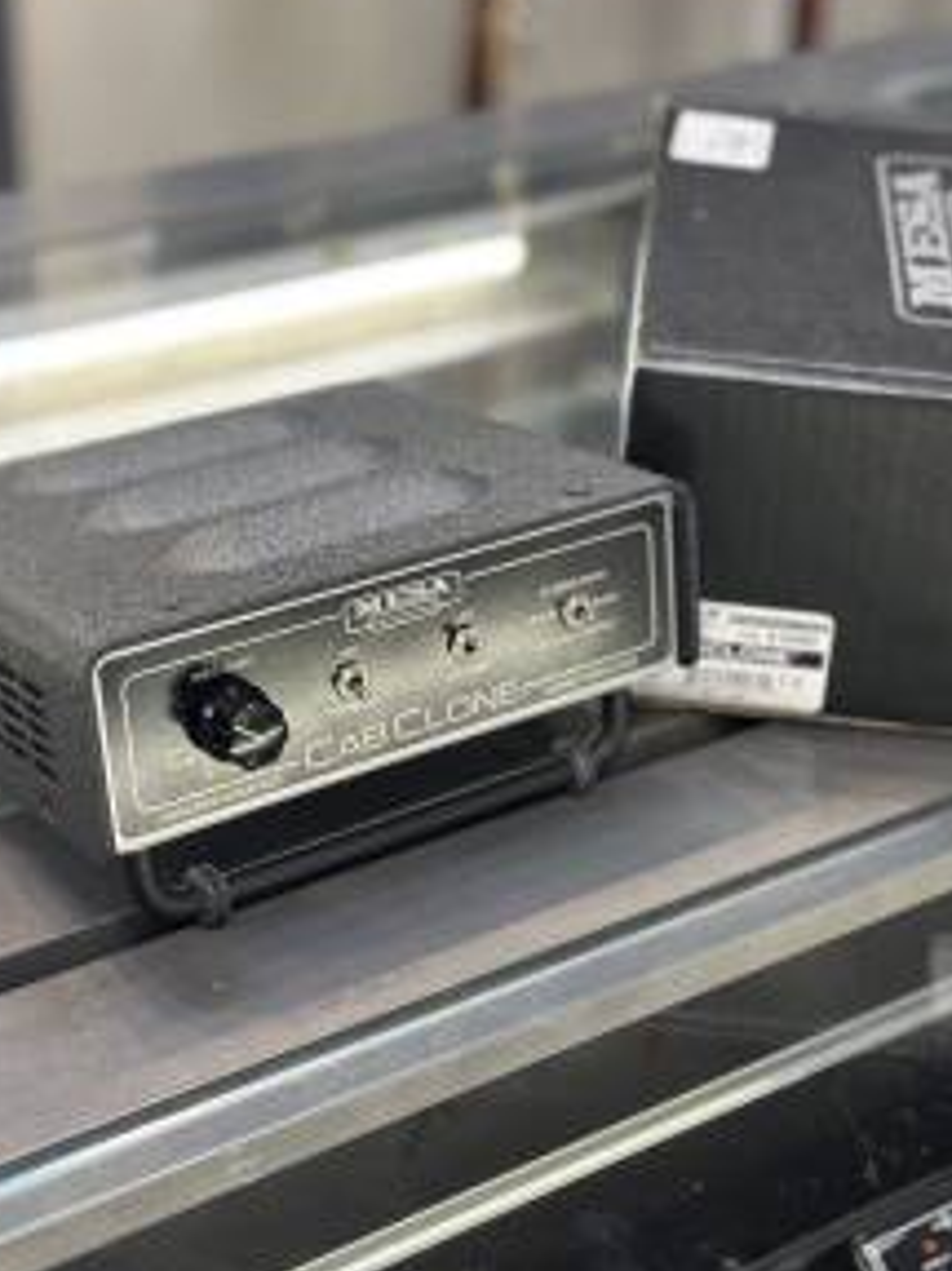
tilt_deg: -28.2
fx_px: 2459
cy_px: 540
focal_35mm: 67
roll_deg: -4.6
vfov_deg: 28.9
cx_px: 522
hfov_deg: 21.9
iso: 160
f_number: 1.78
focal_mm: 6.86
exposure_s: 1/120
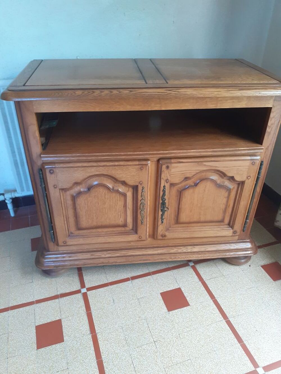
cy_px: 187
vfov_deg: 65.3
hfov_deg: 51.4
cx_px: 140
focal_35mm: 27
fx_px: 292
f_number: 1.9
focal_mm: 3.6
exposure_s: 1/50
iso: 160
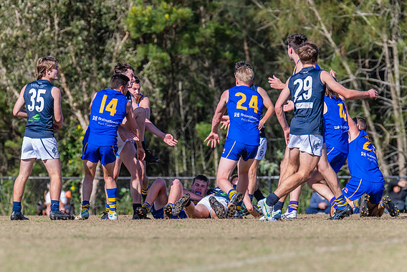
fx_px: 5428
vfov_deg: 2.9
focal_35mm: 480
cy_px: 104
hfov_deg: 4.3
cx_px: 156
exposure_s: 1/2000
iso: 800
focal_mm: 380
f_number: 8
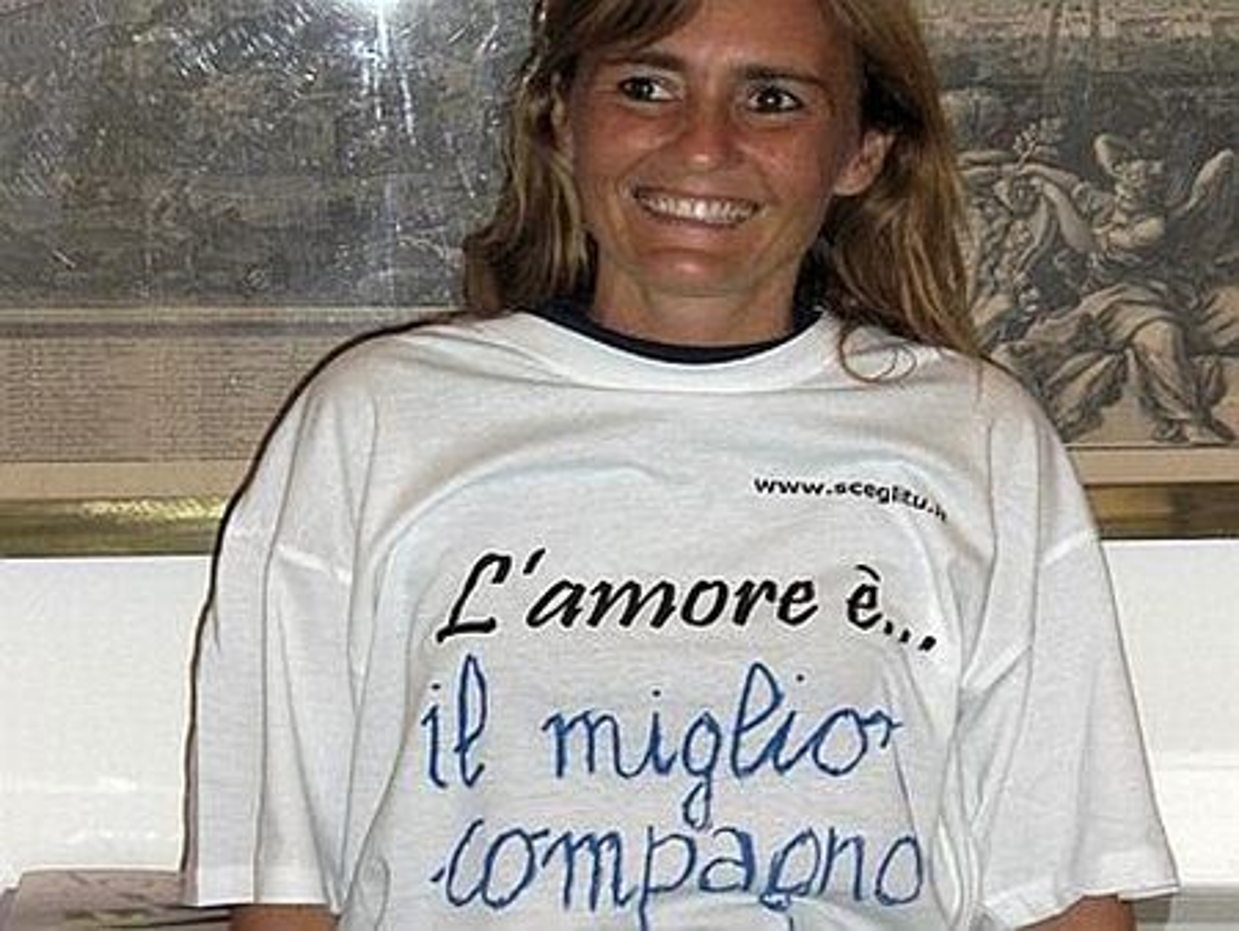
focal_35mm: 100
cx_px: 620
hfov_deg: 19.6
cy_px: 466
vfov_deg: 14.8
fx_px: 3581
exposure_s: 1/60
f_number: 5.4
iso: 200
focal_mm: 16.51
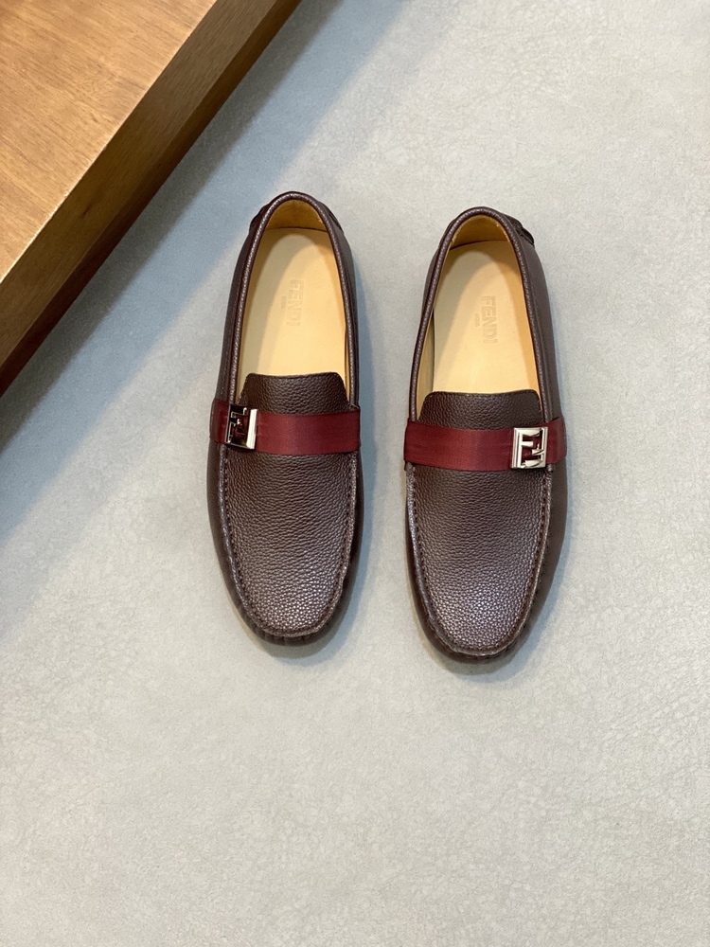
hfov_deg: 28.0
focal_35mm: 52
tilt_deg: -74.1
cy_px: 474
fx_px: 1422
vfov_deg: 36.8
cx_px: 355
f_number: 2
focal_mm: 6
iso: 160
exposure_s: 1/100
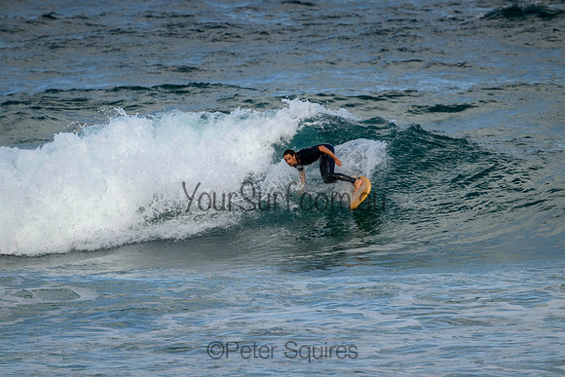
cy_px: 188
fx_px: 12558
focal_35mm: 800
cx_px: 282
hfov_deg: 2.6
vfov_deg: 1.7
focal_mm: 800
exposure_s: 1/1600
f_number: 11
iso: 1100
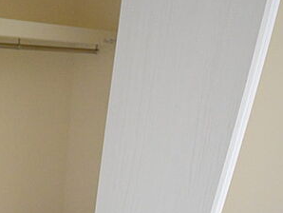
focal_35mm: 30
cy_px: 178
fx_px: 245
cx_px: 4
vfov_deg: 44.0
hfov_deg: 49.6
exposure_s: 1/60
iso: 7200
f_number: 4.8
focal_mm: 10
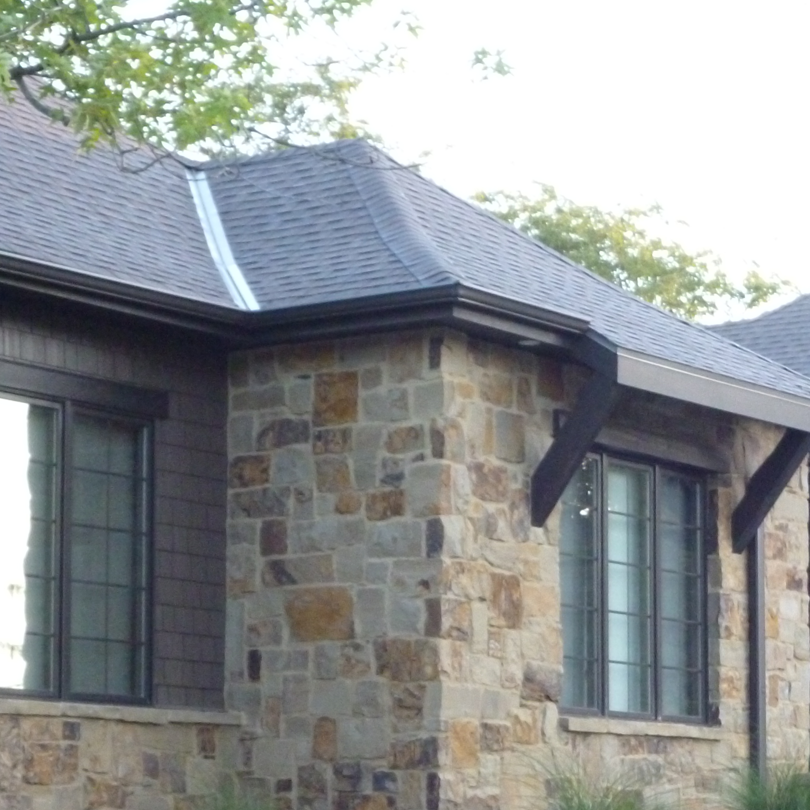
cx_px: 648
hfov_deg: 15.7
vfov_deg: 15.8
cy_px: 600
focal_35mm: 110
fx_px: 2912
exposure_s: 1/60
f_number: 4.4
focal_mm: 10
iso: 400
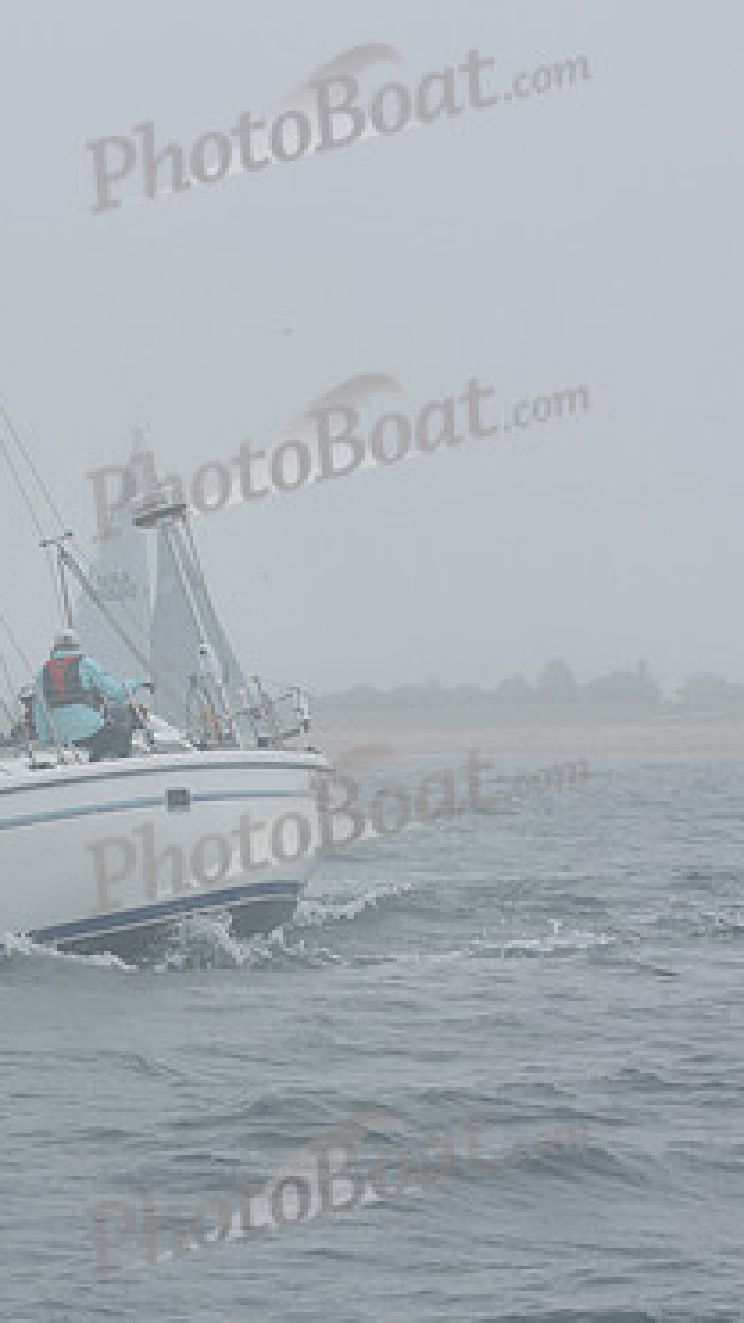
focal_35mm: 151
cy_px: 685
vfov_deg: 14.2
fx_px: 5298
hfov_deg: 8.0
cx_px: -97
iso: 250
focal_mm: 92
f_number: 10
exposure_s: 1/800
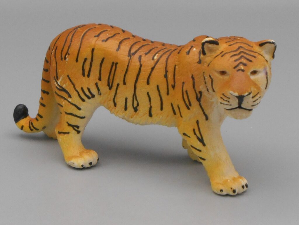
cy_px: 112
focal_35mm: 80
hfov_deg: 24.4
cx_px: 150
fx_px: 691
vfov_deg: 18.4
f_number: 4.7
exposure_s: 1/250
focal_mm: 14.3
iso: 280
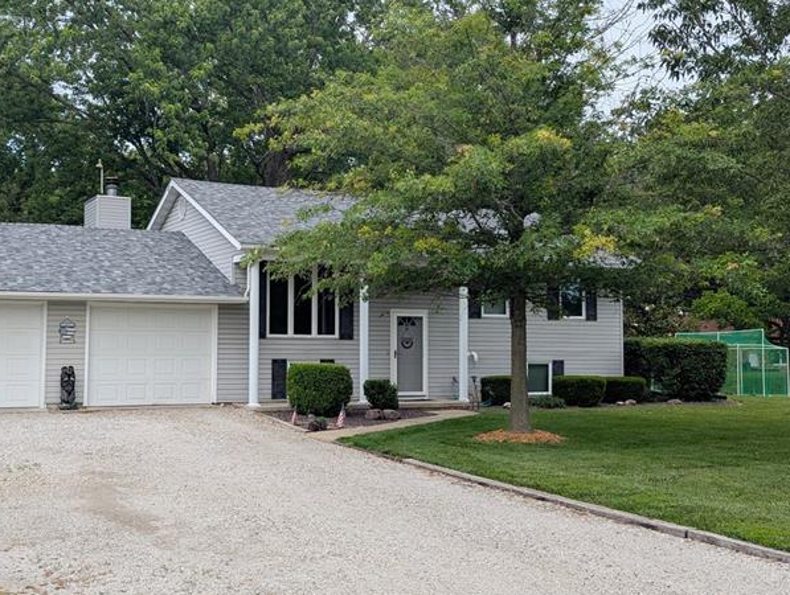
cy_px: 316
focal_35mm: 41
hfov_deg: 45.3
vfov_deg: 35.2
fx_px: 937
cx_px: 300
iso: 37
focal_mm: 6.81
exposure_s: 1/1618
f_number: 1.85
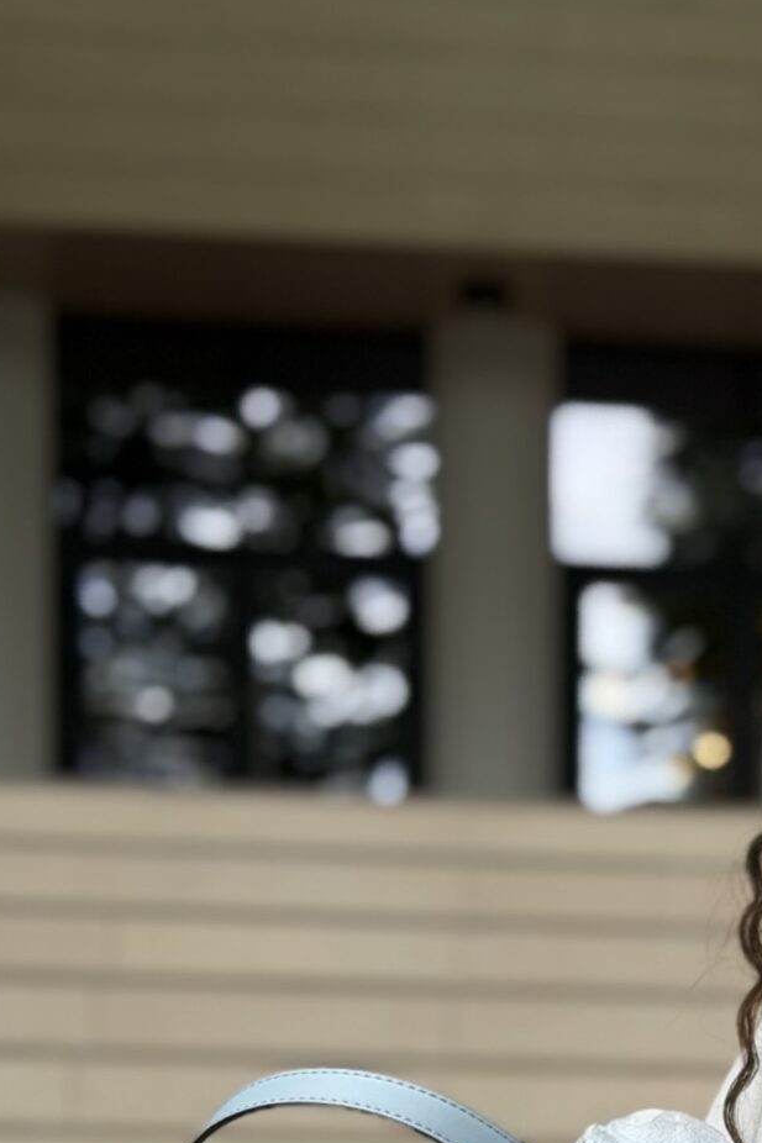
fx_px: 4383
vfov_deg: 14.2
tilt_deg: -2.0
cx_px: 1110
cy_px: 1534
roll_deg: -1.4
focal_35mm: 138
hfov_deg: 9.7
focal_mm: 6.76
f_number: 1.78
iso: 64
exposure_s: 1/754
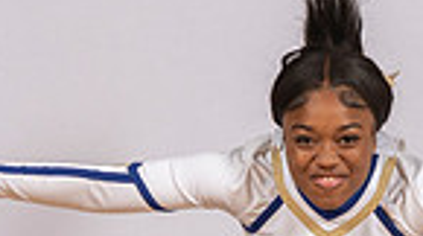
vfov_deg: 4.6
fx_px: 2911
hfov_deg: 8.3
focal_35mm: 260
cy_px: 497
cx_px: 276
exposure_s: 1/250
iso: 400
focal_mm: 51
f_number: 8
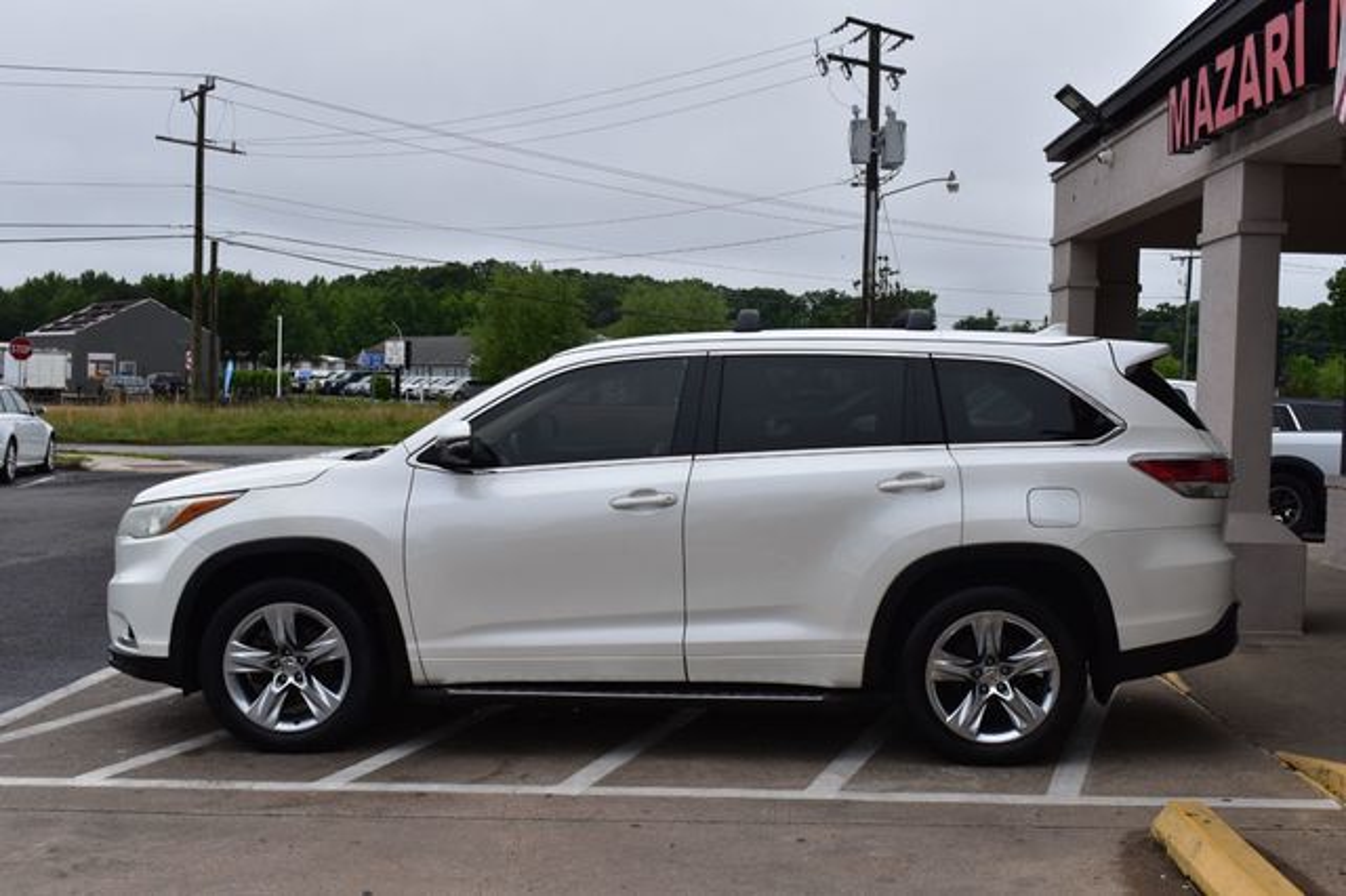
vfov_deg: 31.9
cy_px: 448
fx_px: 1569
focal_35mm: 42
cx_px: 673
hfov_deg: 46.4
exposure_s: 1/500
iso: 400
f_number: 11
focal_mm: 28
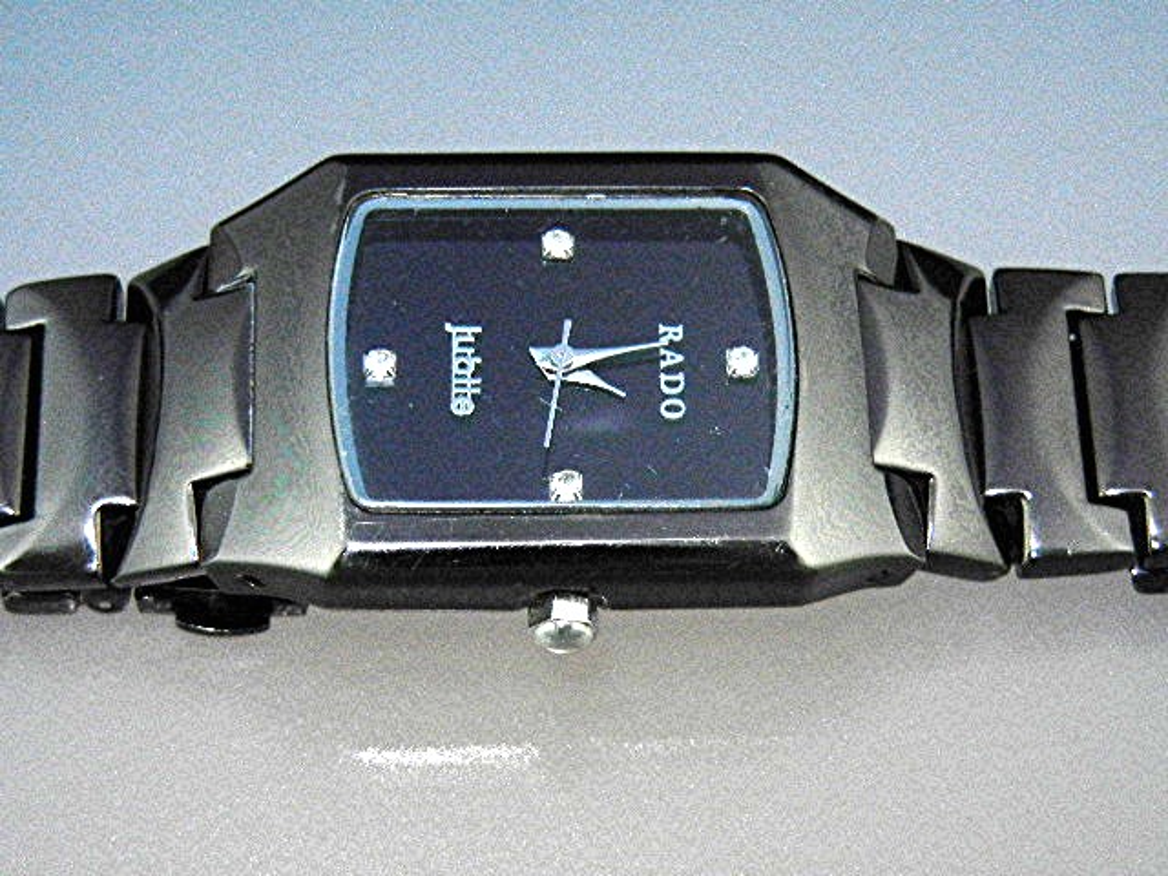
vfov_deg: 16.6
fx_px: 3003
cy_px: 438
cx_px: 584
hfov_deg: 22.0
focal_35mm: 89
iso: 800
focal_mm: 16
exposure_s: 1/30
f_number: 8.8
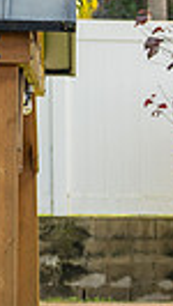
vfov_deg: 7.3
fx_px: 2401
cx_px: 588
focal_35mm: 295
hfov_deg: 4.0
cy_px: 362
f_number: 4.5
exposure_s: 1/200
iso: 200
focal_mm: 60
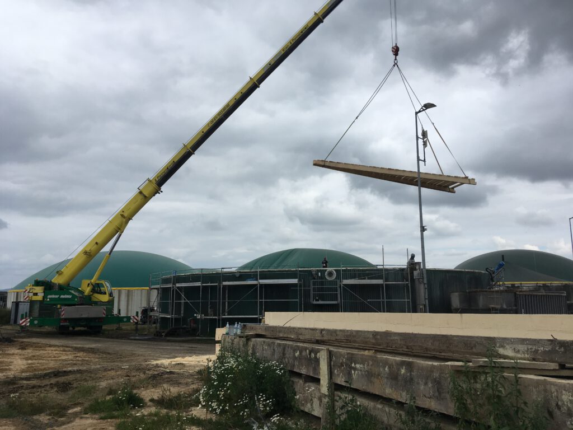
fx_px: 480
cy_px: 215
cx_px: 286
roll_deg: +1.7
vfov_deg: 48.2
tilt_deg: +8.7
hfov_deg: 61.7
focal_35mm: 29
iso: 25
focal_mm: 4.15
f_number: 2.2
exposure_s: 1/1672
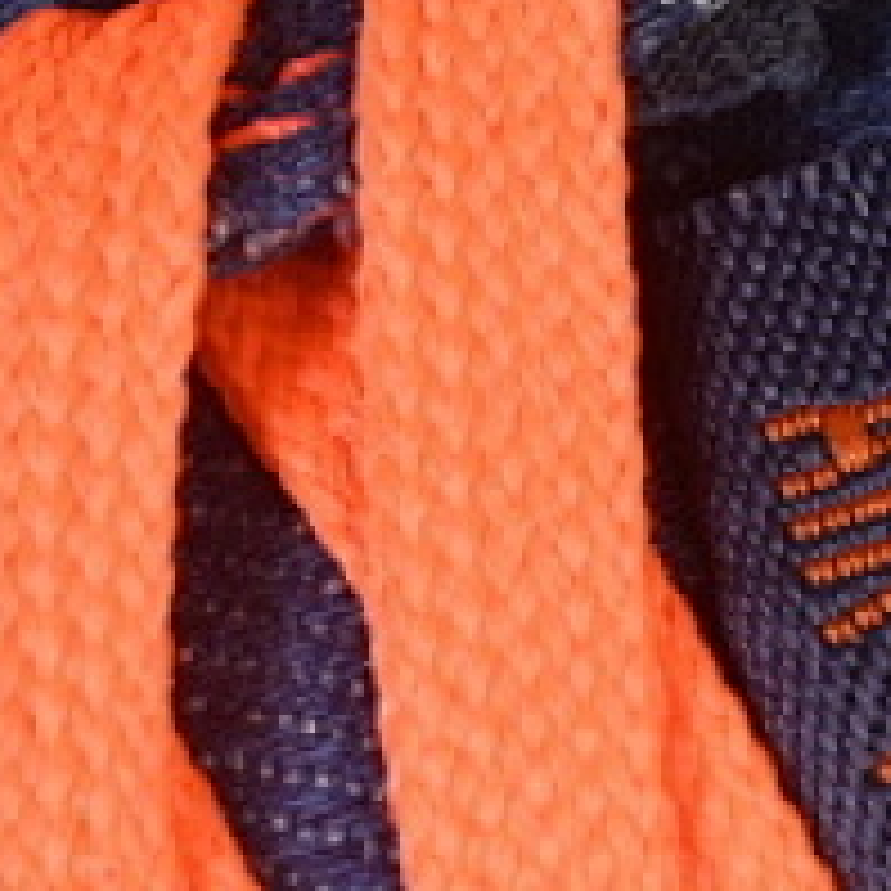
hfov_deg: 5.0
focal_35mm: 348
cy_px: 1071
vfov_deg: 5.0
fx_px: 10134
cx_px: 1130
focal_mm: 50
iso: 160
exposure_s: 1/60
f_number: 6.3
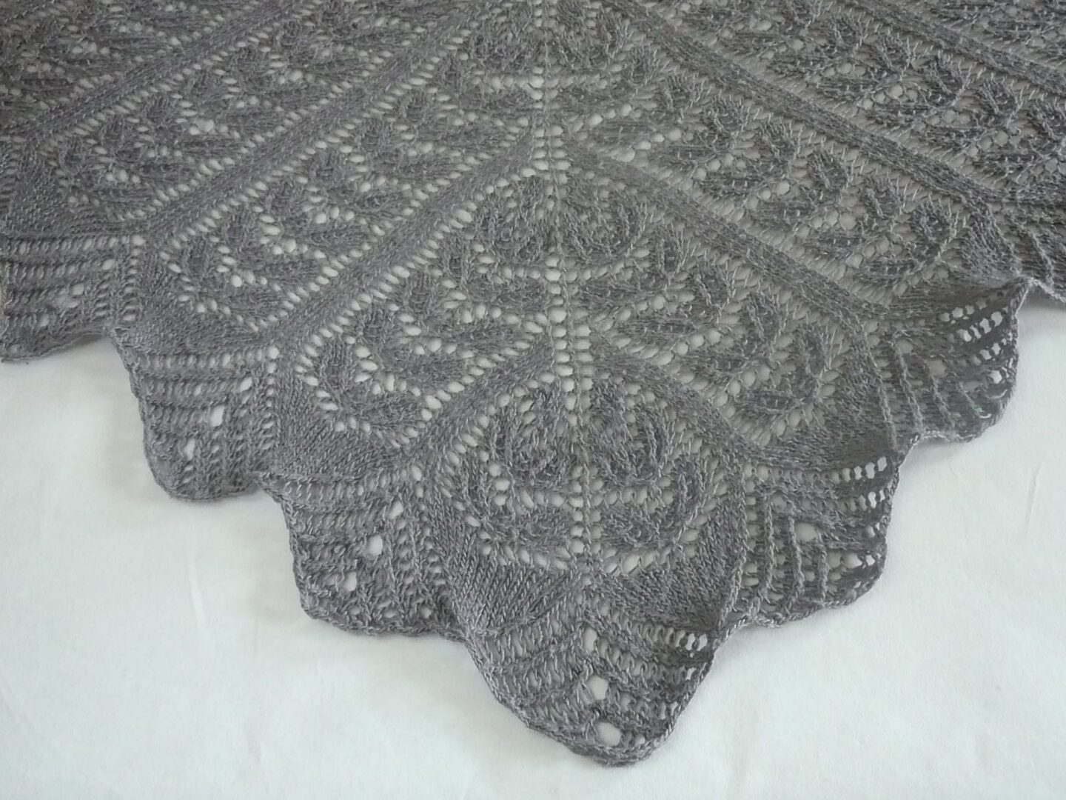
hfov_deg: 44.8
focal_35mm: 42
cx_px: 533
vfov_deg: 34.3
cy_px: 400
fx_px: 1293
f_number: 3.4
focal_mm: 4.9
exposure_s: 1/30
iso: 250
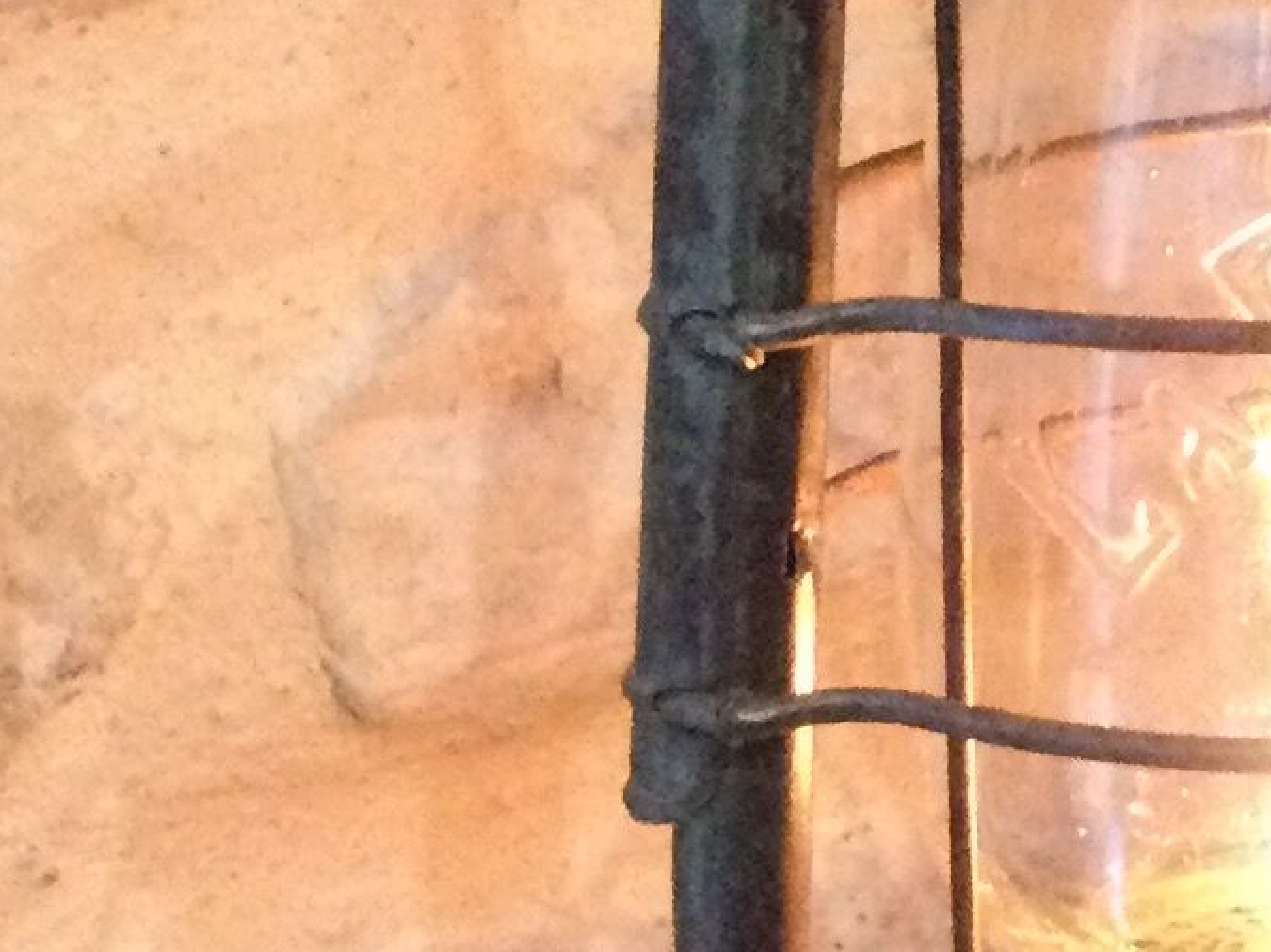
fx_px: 5507
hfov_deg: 12.9
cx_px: 1461
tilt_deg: -21.3
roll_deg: -1.0
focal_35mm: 150
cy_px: 546
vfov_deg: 9.9
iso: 250
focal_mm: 3.3
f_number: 2.4
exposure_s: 1/17
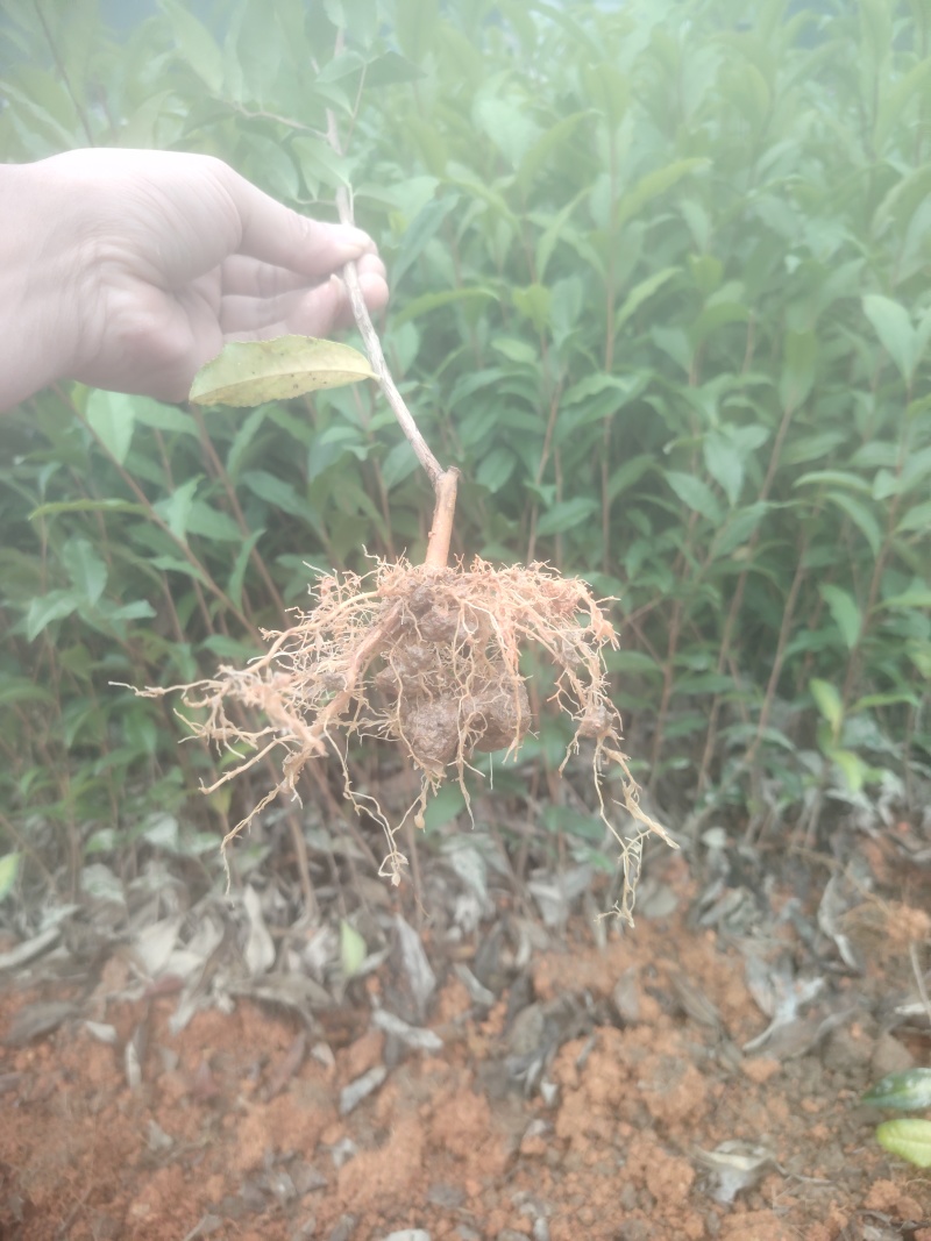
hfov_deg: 56.8
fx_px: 861
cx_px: 466
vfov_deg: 71.6
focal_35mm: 24
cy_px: 620
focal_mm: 5.25
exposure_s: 1/400
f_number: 1.75
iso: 1238
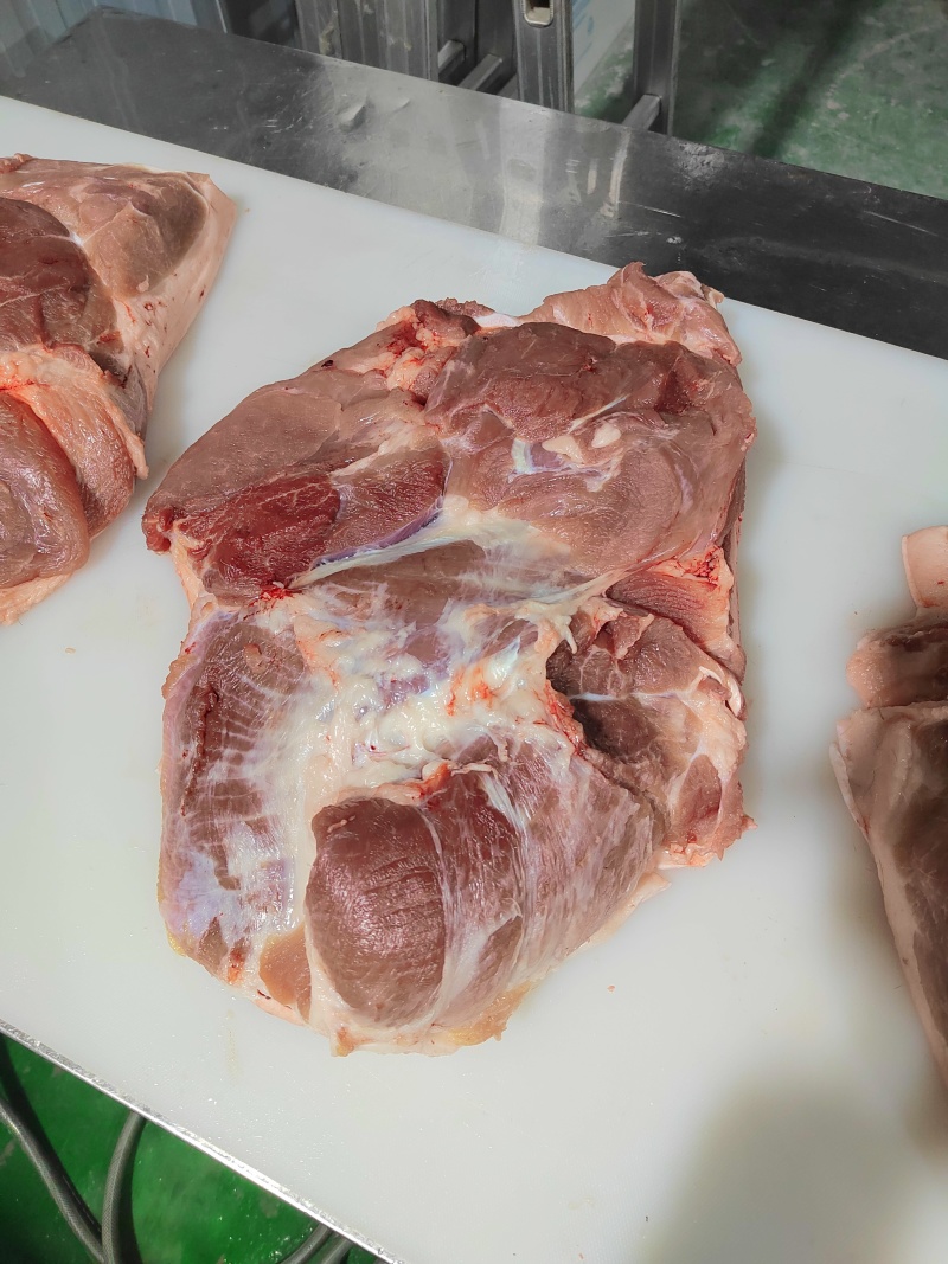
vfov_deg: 73.9
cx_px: 474
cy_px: 632
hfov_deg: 58.9
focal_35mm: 23
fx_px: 840
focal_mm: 5.52
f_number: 1.9
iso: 2144
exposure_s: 1/100
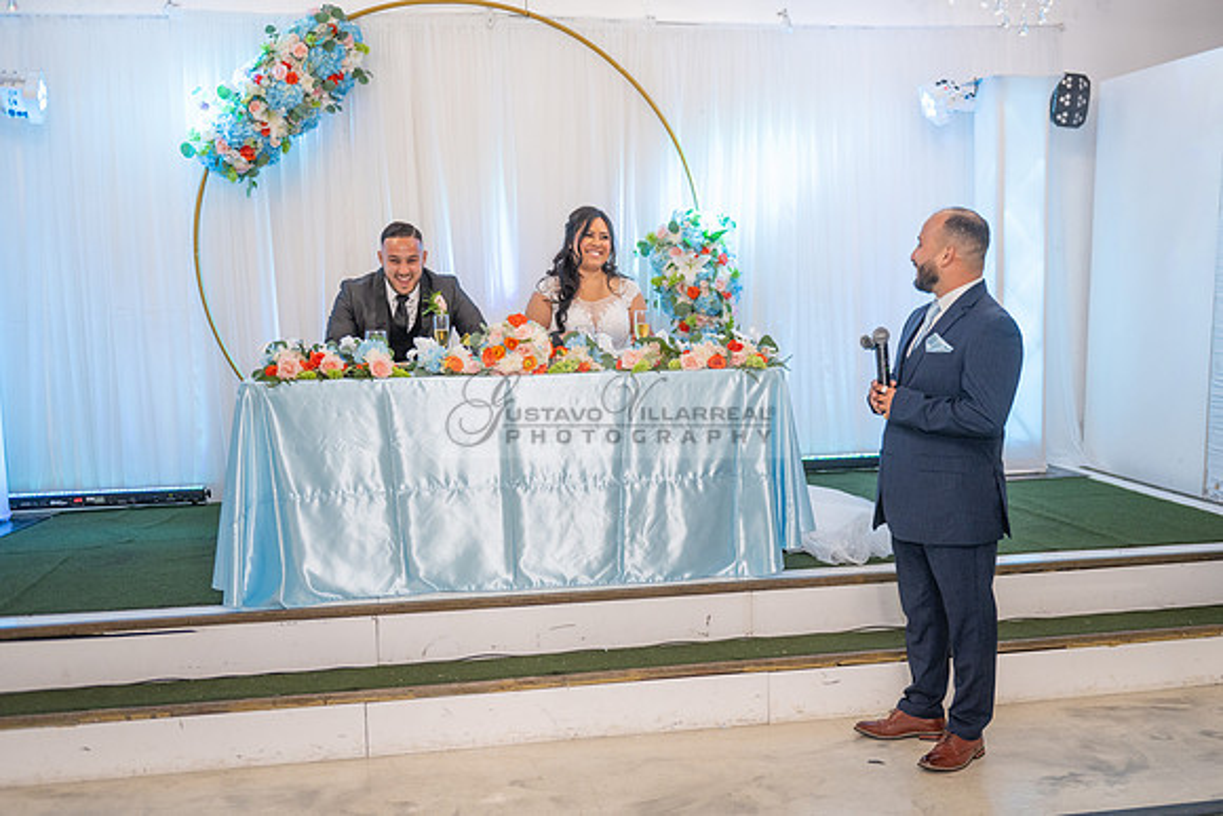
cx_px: 660
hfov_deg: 49.6
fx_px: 1320
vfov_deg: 34.3
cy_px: 440
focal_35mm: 39
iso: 1000
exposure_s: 1/160
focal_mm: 36
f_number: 3.2
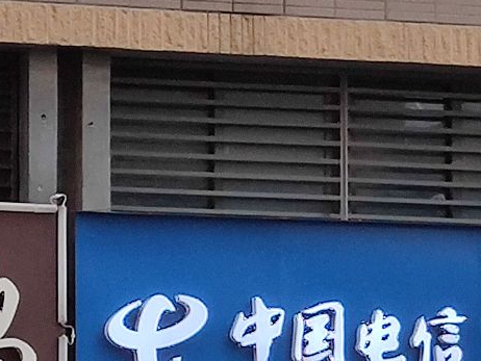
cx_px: 364
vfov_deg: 4.3
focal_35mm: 348
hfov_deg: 5.7
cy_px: 280
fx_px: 4838
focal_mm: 6.72
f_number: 1.69
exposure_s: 1/546
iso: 50
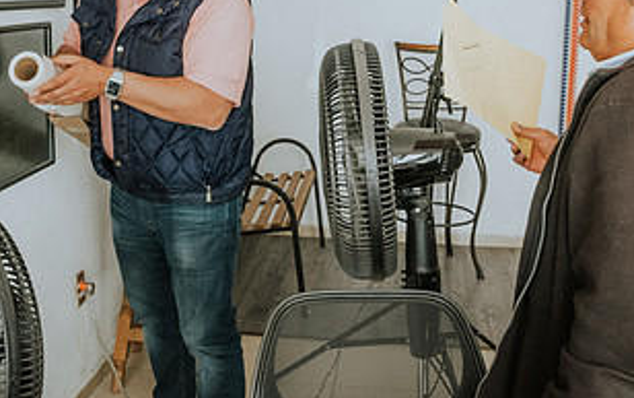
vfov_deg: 27.7
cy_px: 108
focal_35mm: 46
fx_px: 795
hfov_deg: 43.4
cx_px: 298
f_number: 3.5
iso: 1000
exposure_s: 1/100
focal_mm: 16
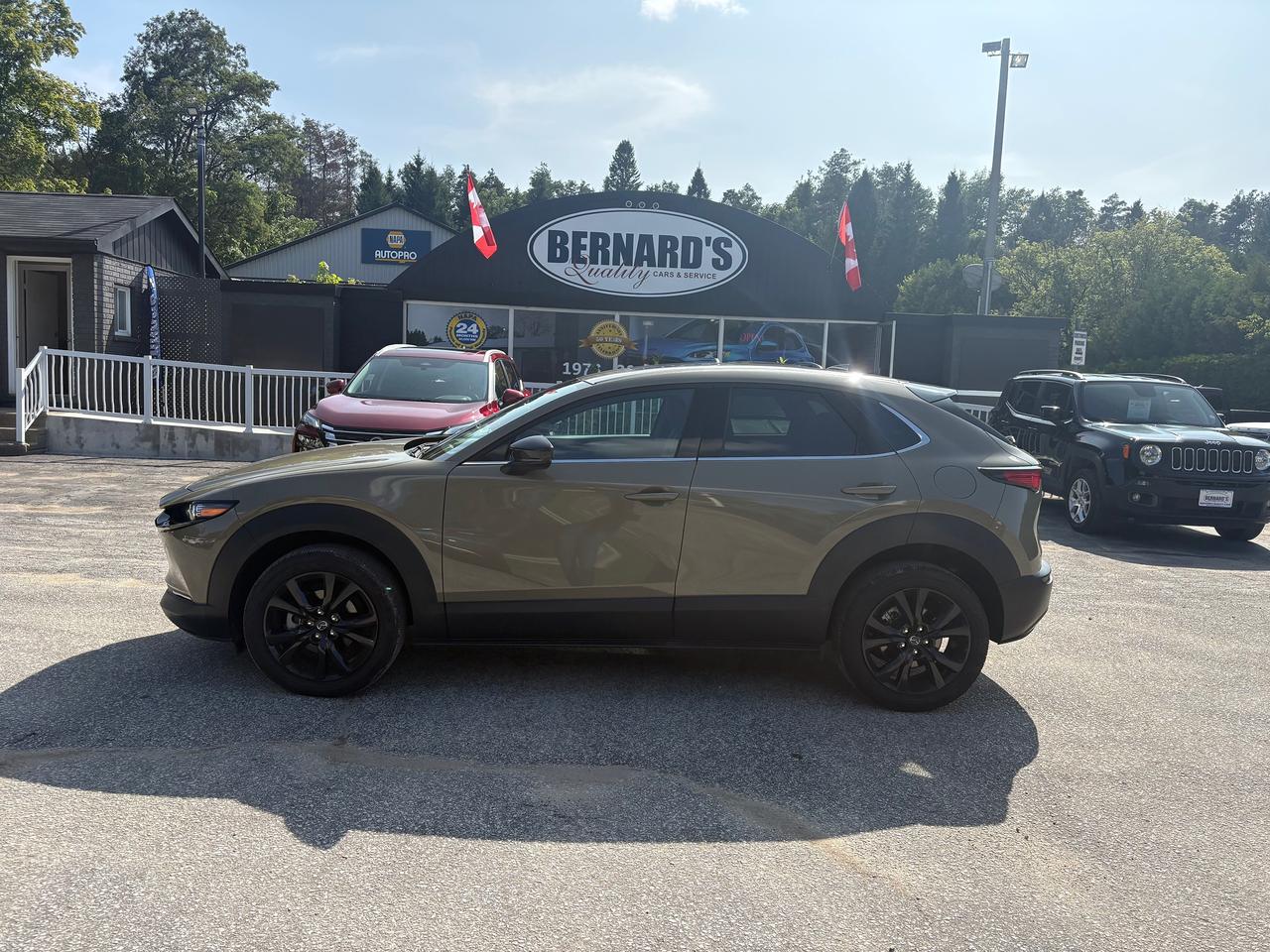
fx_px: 954
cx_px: 635
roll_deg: -3.4
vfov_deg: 53.1
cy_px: 476
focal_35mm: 26
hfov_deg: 67.3
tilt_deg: -1.7
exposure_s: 1/3831
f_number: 1.6
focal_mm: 5.96
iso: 64
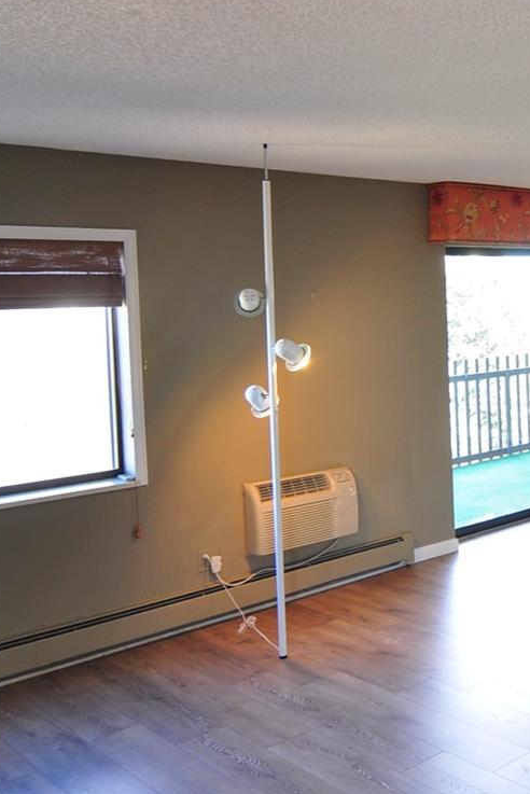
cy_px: 335
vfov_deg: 49.3
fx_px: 860
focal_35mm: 39
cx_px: 587
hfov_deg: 30.5
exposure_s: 1/15
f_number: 4
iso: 200
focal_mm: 12
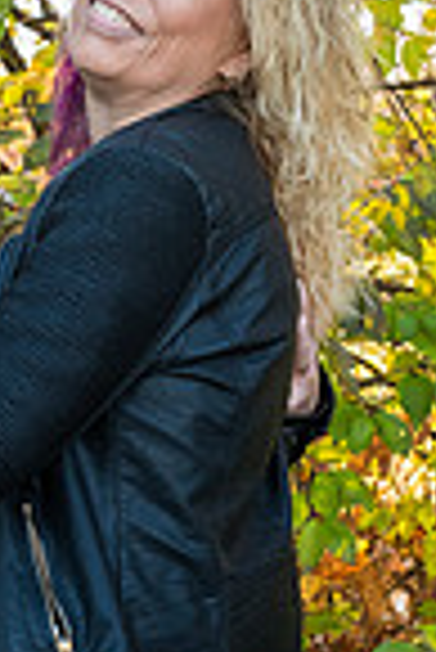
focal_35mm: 143
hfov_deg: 9.5
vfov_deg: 14.3
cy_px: 292
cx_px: -31
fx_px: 2591
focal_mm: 46
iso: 2000
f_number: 6.3
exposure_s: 1/200
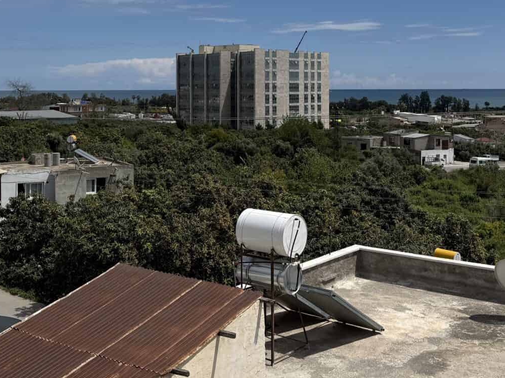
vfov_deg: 29.2
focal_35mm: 49
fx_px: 715
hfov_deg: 38.9
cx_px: 243
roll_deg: +0.2
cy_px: 88
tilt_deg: +0.5
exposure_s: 1/11905
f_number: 1.78
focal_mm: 6.76
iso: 80
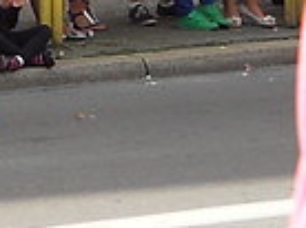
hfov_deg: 7.0
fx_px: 2365
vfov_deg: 5.5
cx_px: -410
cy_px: -92
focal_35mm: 268
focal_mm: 6.72
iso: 80
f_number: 5.5
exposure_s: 1/125
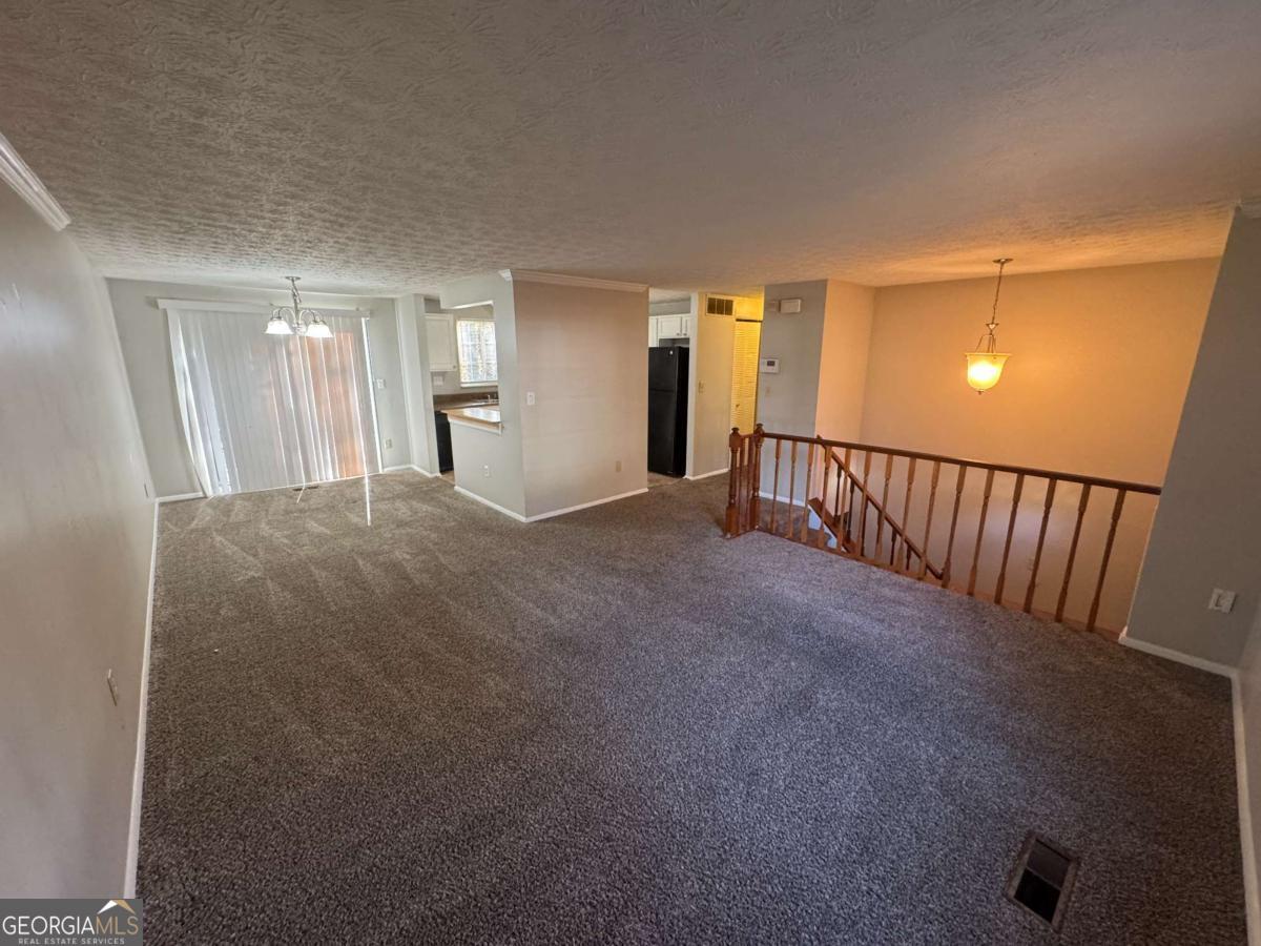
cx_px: 630
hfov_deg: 102.1
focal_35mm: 14
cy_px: 473
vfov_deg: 85.7
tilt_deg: -14.9
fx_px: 510
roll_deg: +0.0
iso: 400
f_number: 2.2
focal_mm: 2.22
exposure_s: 1/60
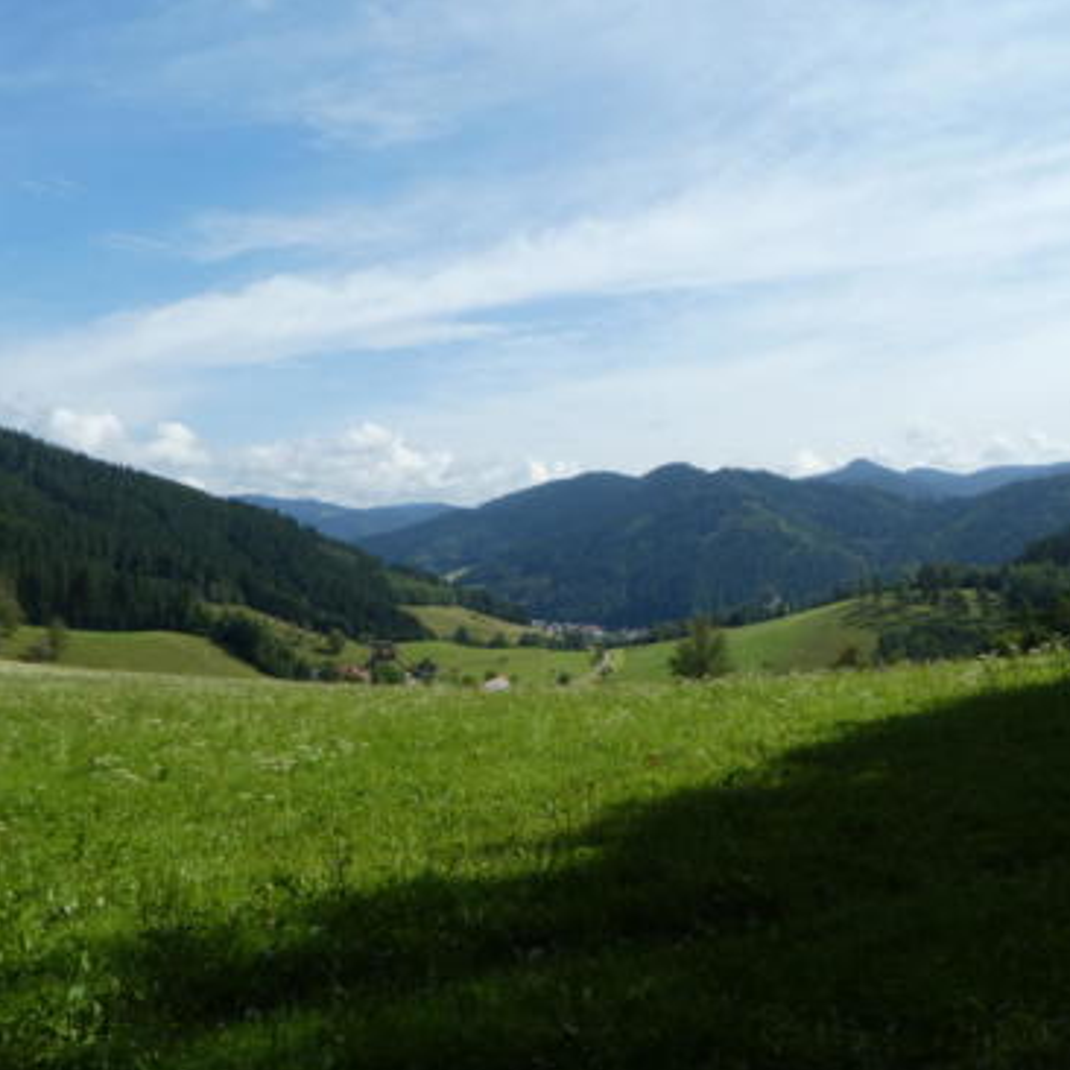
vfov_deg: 55.6
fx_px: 1014
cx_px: 585
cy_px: 542
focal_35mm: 29
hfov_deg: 55.5
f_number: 3.3
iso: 80
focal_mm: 4.3
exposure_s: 1/1000
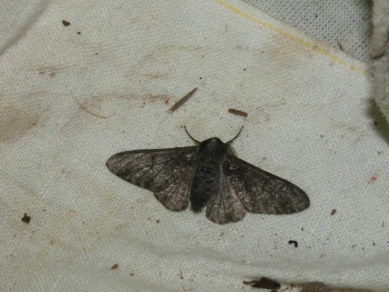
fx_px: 1371
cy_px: 146
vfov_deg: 12.2
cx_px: 194
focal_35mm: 122
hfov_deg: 16.1
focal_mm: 21.9
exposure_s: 1/60
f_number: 5.1
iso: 80
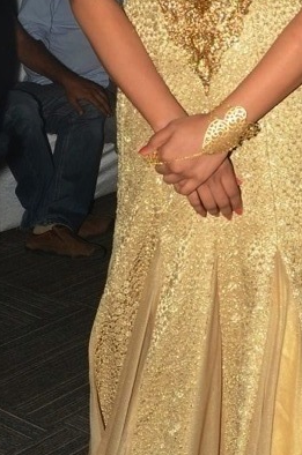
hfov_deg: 14.1
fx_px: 1220
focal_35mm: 97
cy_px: 105
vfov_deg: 21.0
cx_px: 230
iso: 200
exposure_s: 1/160
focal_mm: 21
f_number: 8
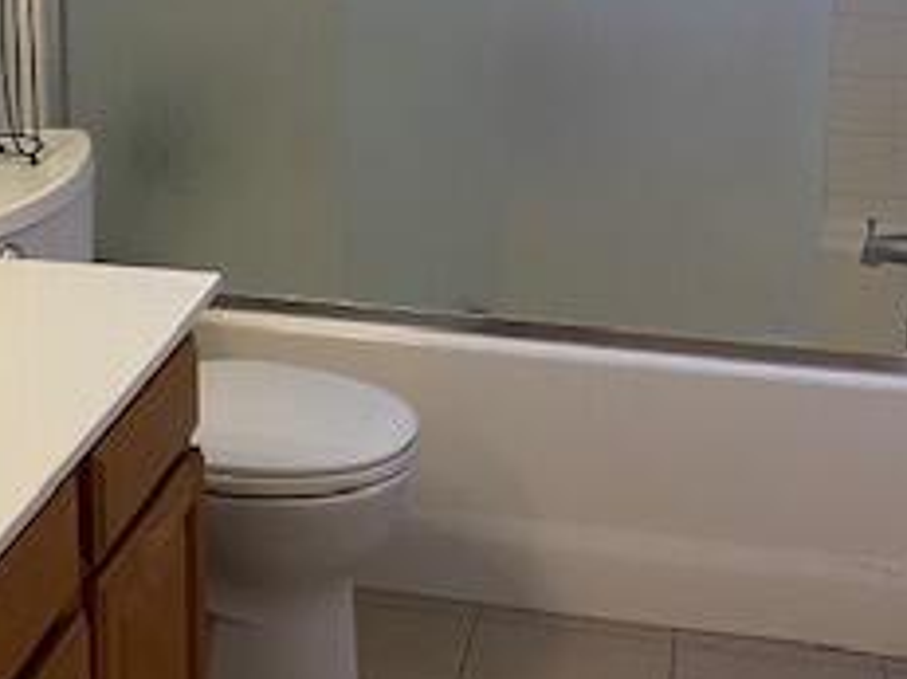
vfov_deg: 19.9
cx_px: 232
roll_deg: -0.2
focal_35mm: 72
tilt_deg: -11.0
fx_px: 1886
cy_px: 12
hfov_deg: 26.7
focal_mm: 4.25
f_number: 1.8
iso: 80
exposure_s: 1/60
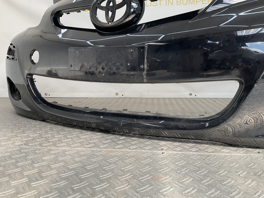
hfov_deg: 61.7
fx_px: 221
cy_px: 99
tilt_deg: -7.0
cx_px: 132
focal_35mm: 29
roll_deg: +0.3
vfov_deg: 48.2
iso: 16
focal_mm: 3
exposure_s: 1/272
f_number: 1.8
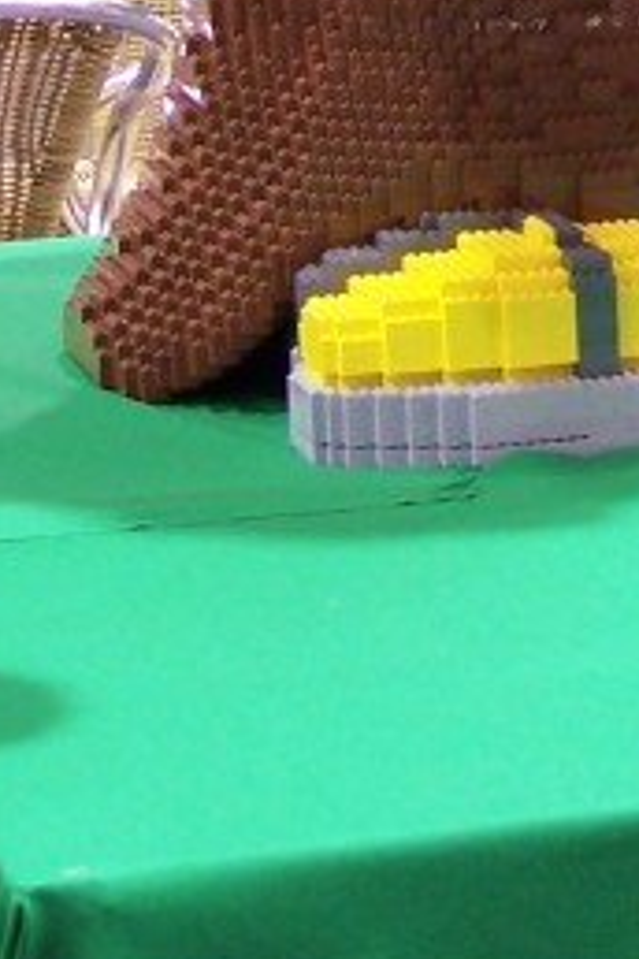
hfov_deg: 5.9
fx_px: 6150
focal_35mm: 231
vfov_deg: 8.6
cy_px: -650
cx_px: 940
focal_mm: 9.3
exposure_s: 1/2
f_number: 3.1
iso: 80
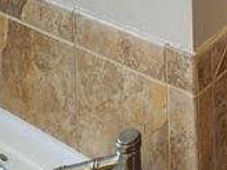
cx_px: 327
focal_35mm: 81
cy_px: -276
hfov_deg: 21.0
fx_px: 531
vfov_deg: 12.6
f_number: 2.2
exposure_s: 1/60
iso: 80
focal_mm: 2.2
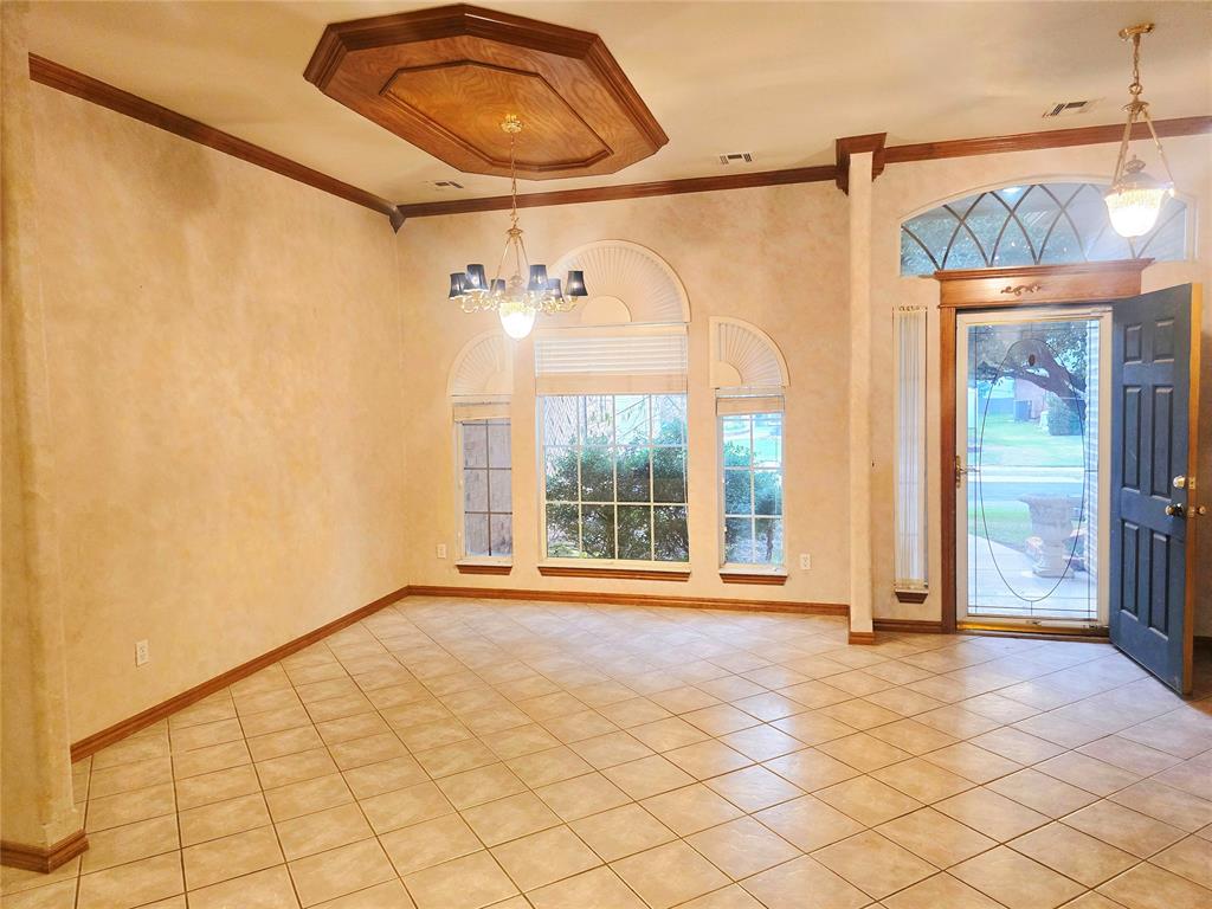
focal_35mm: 23
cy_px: 454
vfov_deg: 58.9
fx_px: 805
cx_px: 606
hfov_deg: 73.9
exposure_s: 1/120
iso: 500
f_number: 1.7
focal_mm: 6.3
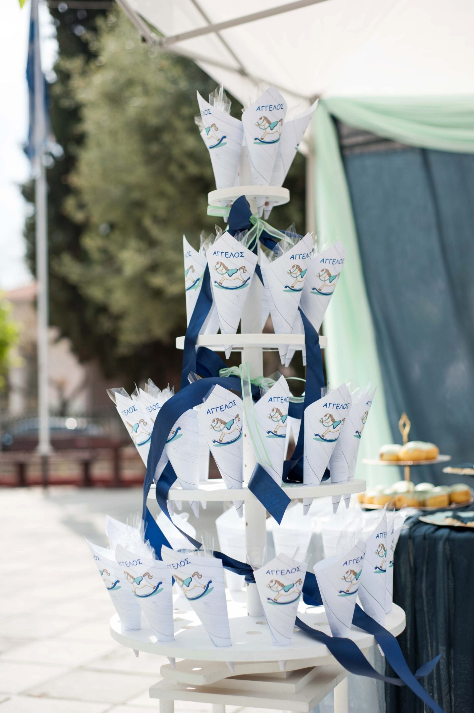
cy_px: 356
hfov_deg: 27.0
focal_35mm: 50
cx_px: 237
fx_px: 989
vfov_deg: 39.6
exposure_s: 1/2000
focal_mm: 50
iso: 200
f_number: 2.8
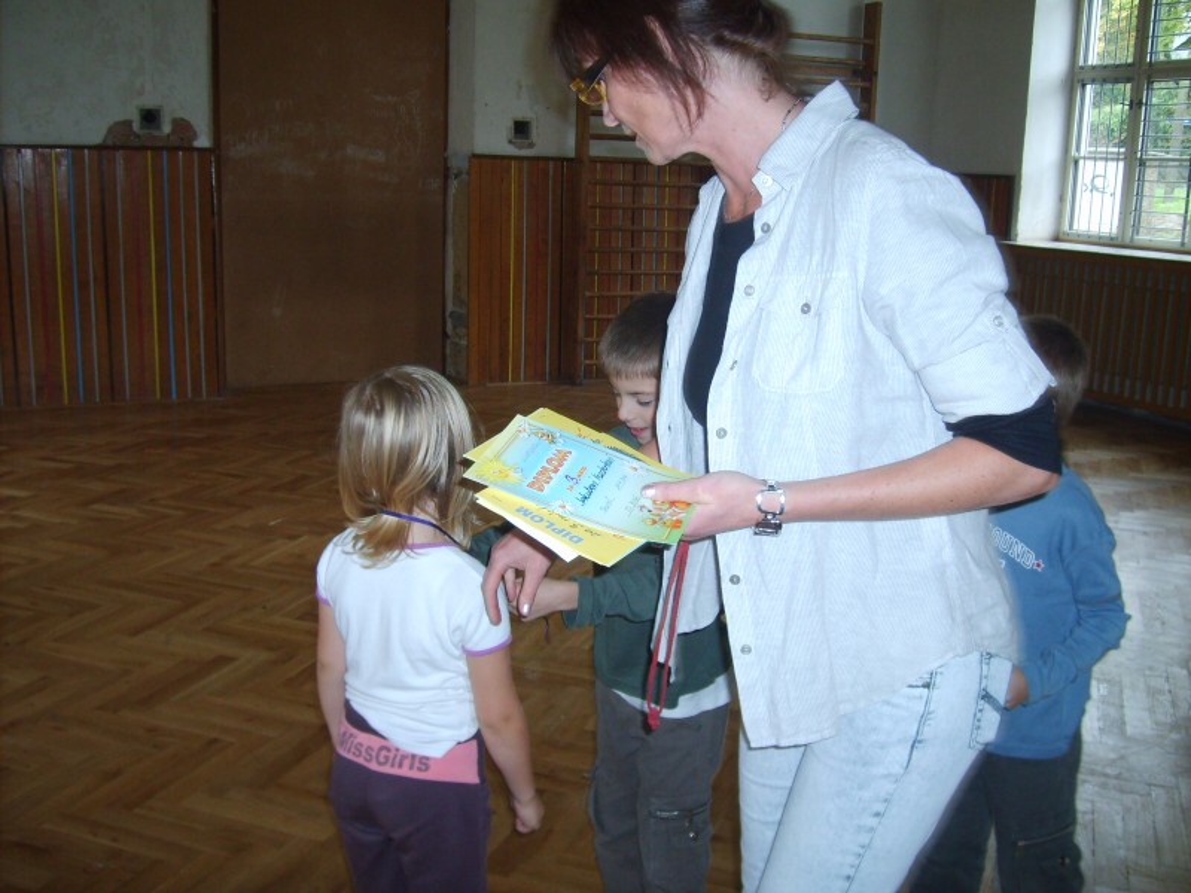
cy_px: 446
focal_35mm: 35
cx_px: 596
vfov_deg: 40.7
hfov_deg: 52.6
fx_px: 1204
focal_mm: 5.8
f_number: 2.8
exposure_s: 1/45
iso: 100
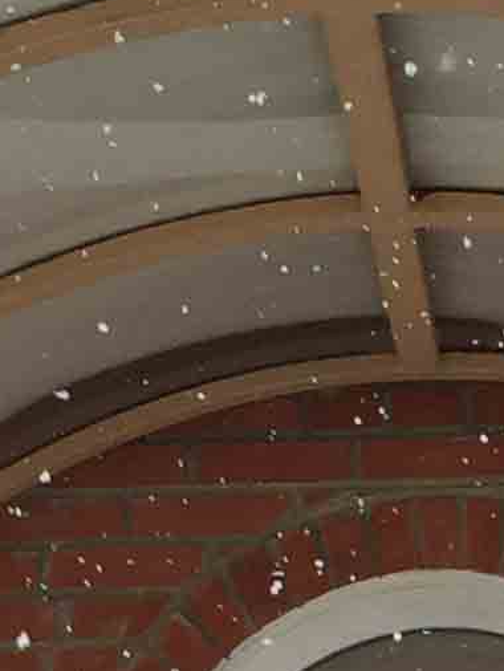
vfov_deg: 10.0
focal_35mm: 187
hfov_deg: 7.9
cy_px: 1231
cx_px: 446
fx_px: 3627
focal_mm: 4.15
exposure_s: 1/425
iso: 32
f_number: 2.2
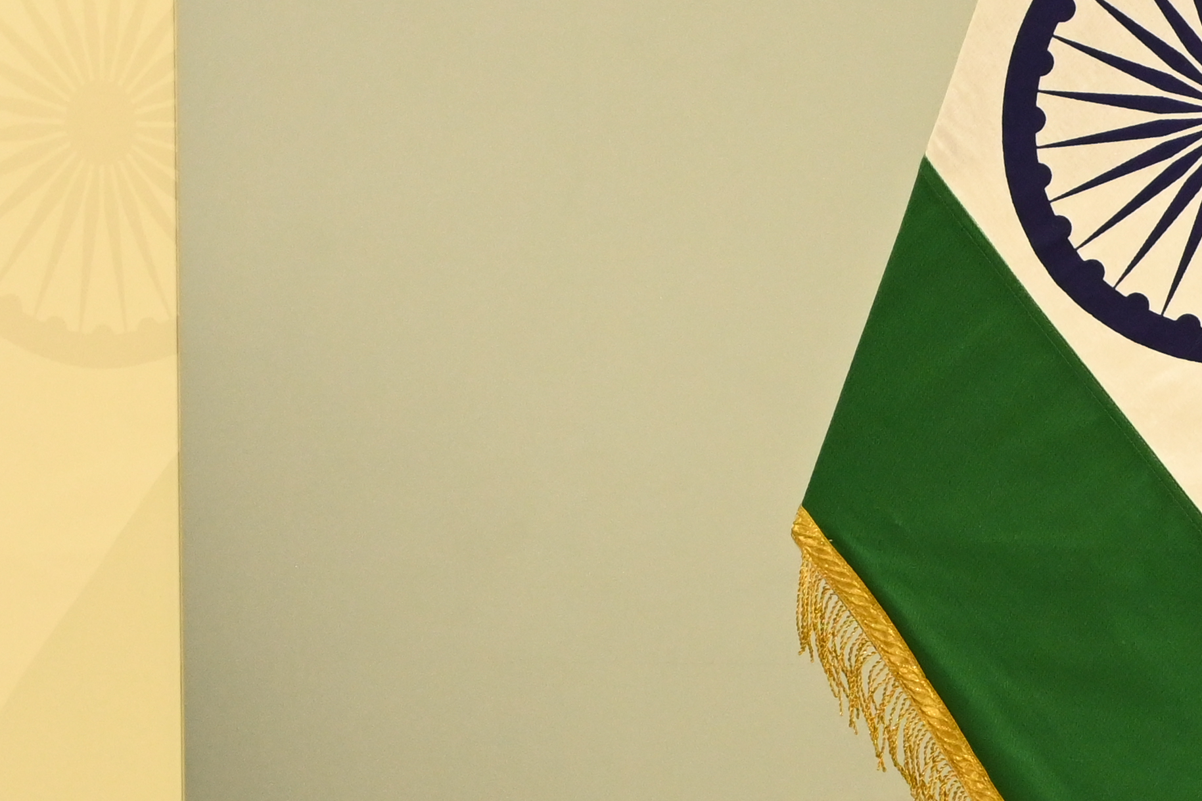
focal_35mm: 316
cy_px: 1231
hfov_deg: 6.4
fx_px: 10549
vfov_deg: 4.3
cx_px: 2189
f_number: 4
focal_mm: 70
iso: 1250
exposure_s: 1/100
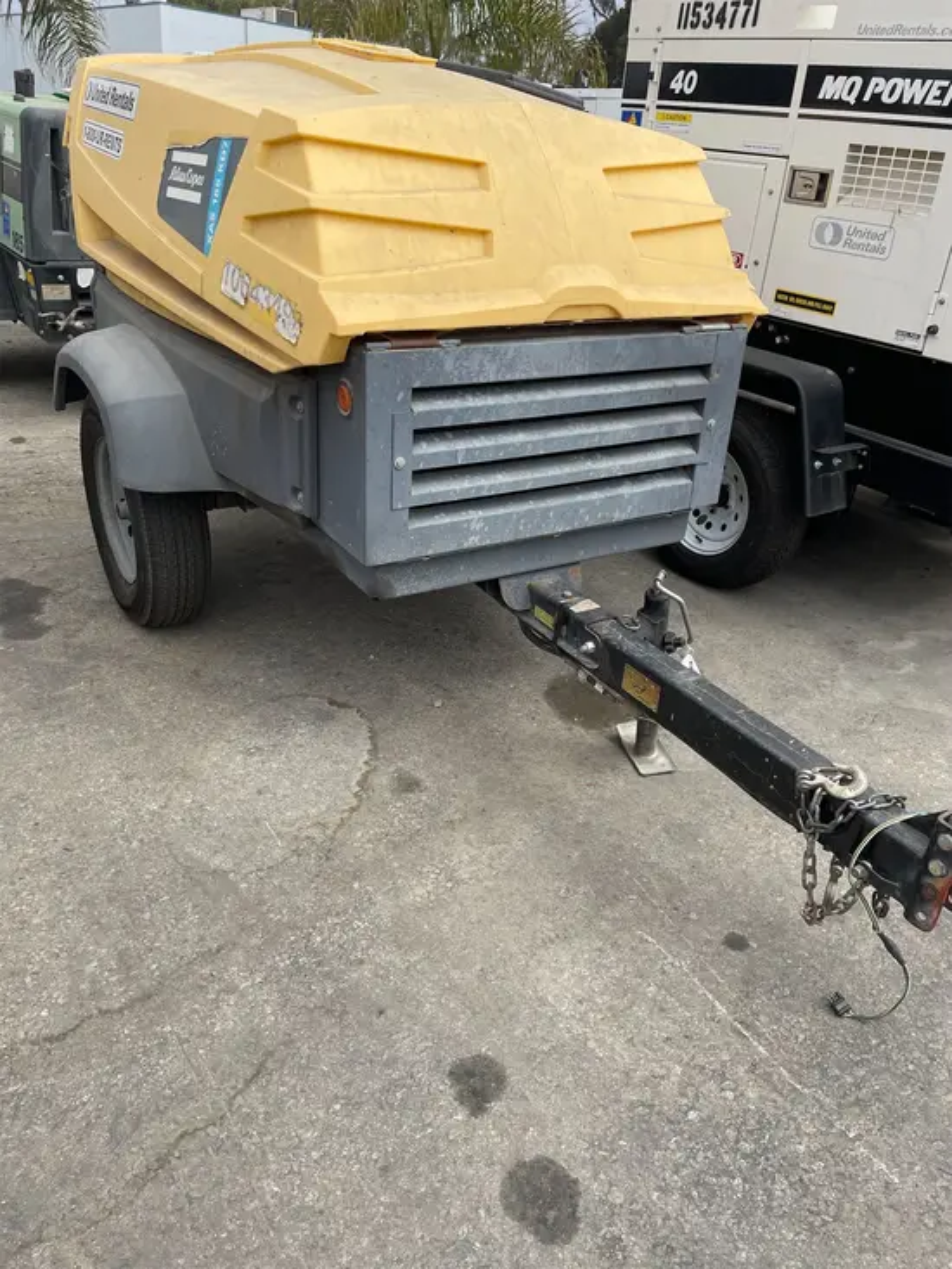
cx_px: 476
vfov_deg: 67.3
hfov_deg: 53.1
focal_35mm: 26
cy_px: 634
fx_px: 953
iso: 50
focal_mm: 4.2
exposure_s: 1/4132
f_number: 1.6
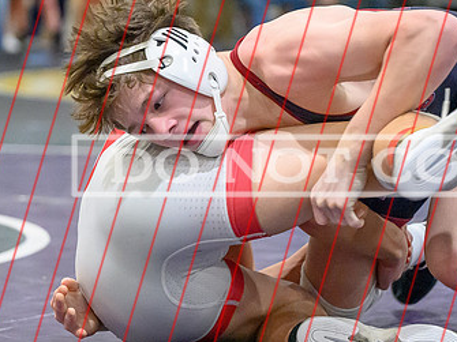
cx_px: 283
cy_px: 37
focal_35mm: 221
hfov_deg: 9.0
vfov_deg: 6.7
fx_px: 2917
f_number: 2.8
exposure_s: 1/800
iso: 10000
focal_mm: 87
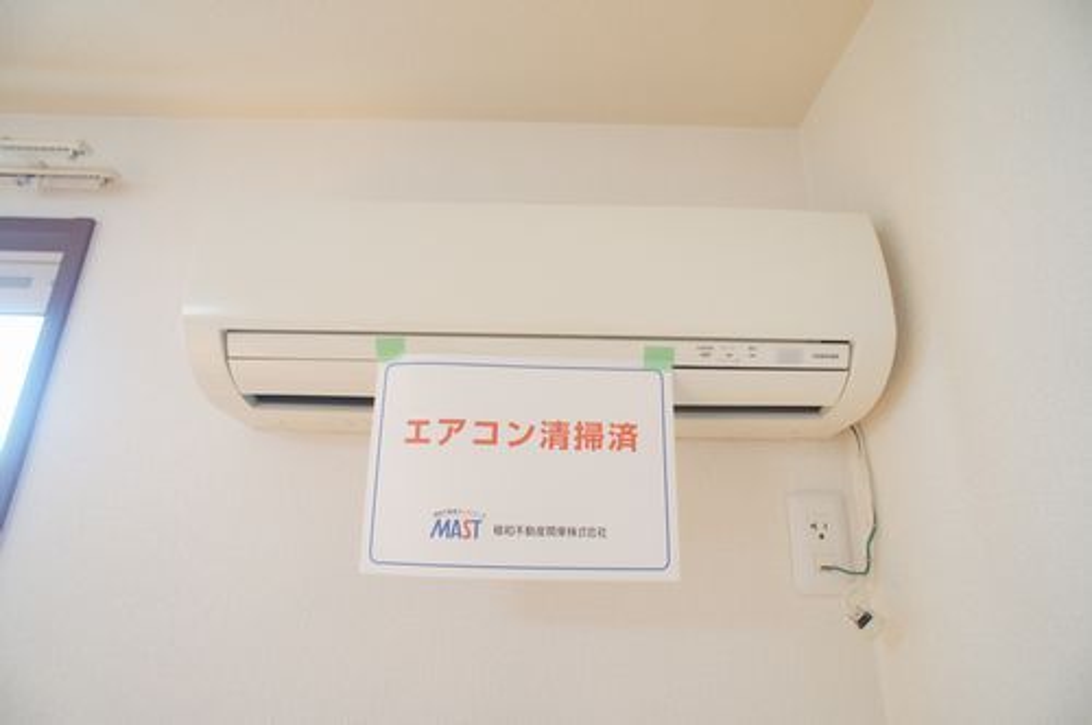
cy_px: 362
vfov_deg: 53.0
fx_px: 727
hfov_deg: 73.8
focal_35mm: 24
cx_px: 546
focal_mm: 16
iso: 400
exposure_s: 1/60
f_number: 4
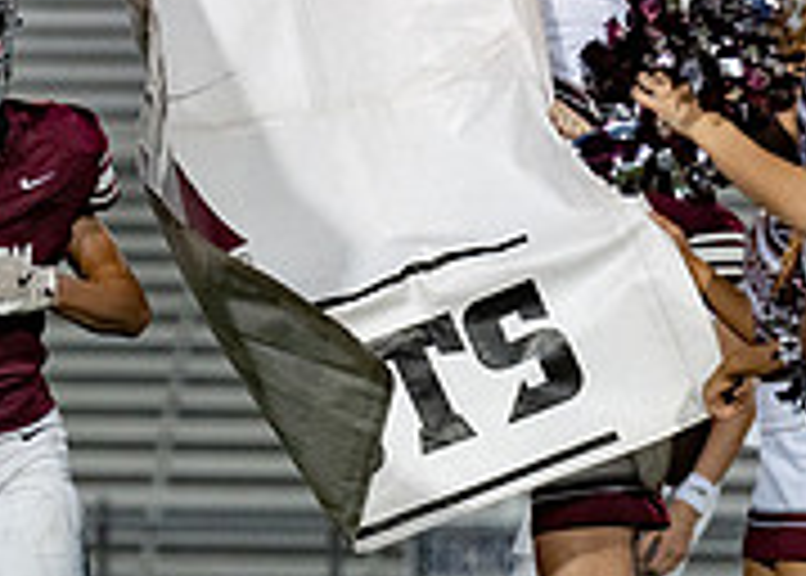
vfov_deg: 3.4
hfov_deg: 4.8
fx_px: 9595
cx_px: -455
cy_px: 470
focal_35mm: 419
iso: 1000
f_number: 2.8
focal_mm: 105
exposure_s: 1/1000
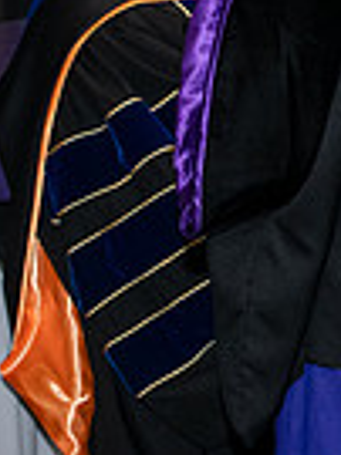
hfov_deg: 4.9
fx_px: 3815
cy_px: -194
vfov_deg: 6.8
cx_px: 891
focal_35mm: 290
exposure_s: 1/200
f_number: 5
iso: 2500
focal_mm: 70
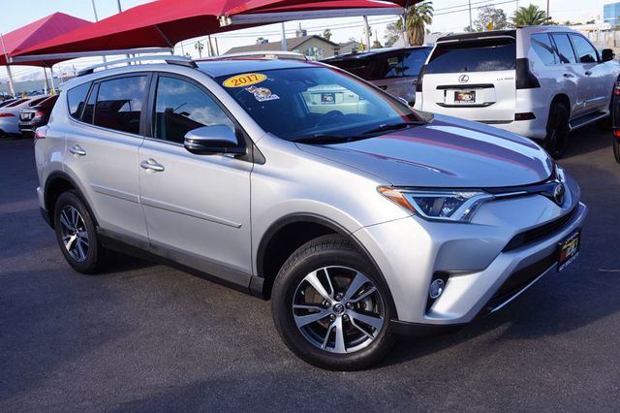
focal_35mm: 33
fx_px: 568
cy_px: 206
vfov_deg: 39.9
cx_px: 310
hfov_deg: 57.2
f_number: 9
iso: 100
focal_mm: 22
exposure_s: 1/80
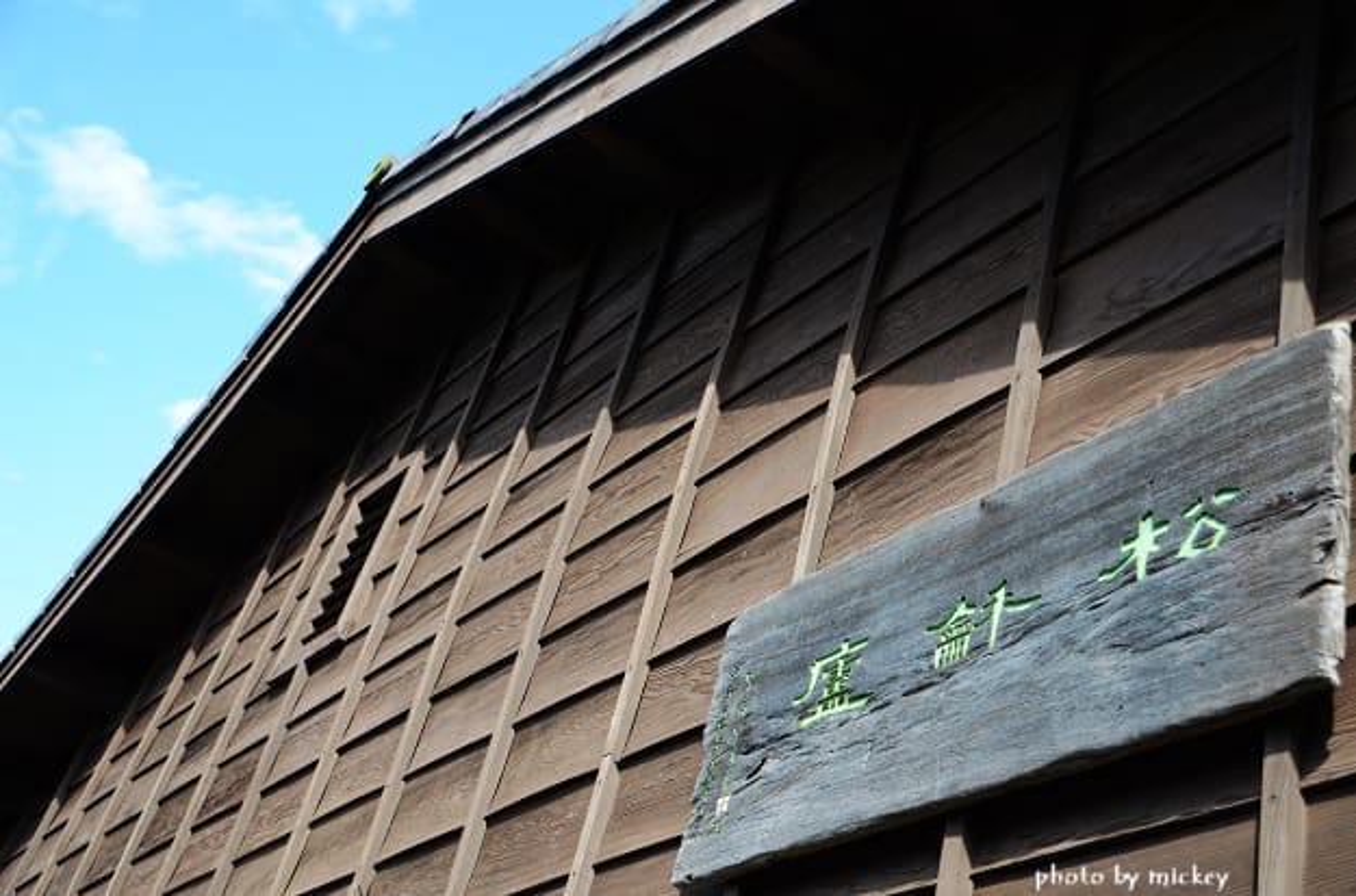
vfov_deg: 27.9
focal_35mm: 48
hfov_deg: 41.2
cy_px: 448
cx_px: 678
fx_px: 1803
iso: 800
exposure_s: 1/2000
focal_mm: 32
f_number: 5
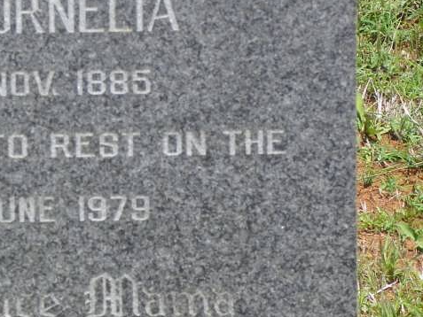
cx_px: 5
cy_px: 138
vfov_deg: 6.1
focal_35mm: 244
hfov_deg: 8.1
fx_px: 2982
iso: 64
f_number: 5
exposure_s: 1/200
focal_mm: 17.3
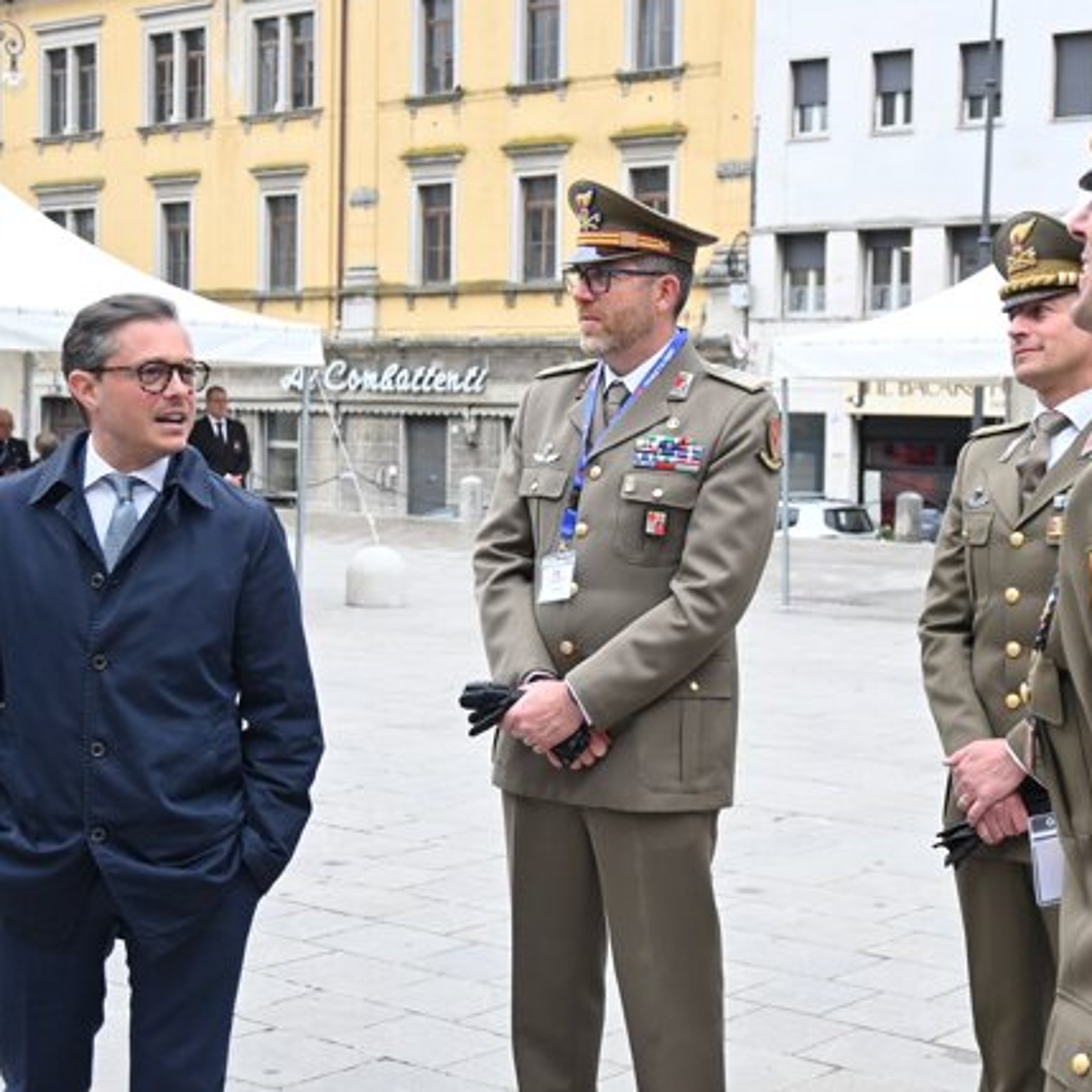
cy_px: 537
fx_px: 2022
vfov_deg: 30.2
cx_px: 672
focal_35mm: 57
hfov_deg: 30.1
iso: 400
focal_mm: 29
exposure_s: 1/200
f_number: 4.8
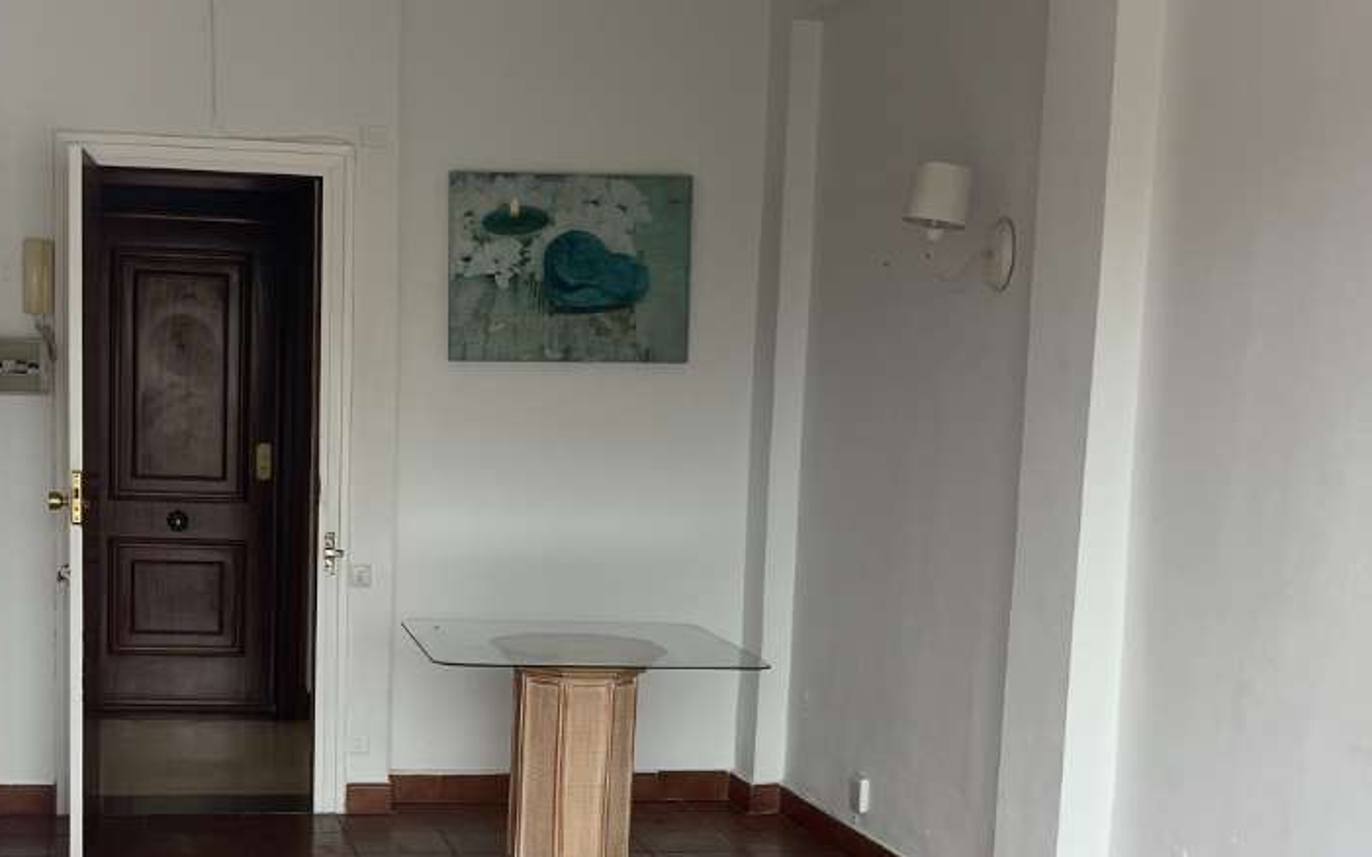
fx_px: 2206
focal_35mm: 59
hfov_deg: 34.3
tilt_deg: -8.1
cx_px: 484
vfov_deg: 21.8
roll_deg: -1.9
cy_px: 654
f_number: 1.6
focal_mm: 5.1
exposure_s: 1/226
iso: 40
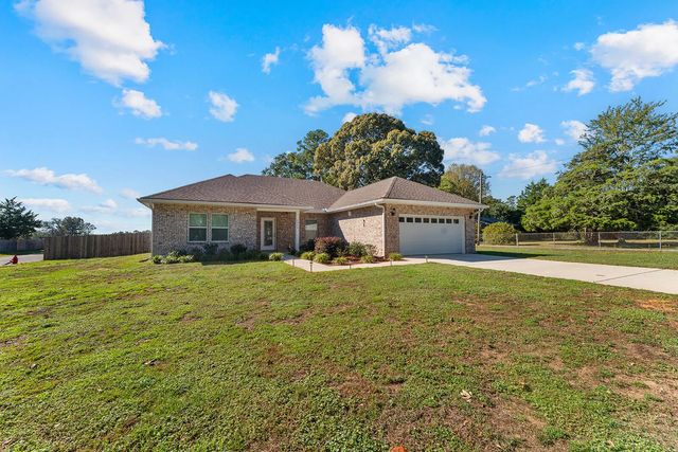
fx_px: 279
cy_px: 226
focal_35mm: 15
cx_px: 339
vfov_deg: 78.1
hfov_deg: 101.1
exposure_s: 1/60
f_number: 9
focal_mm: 14.8
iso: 100
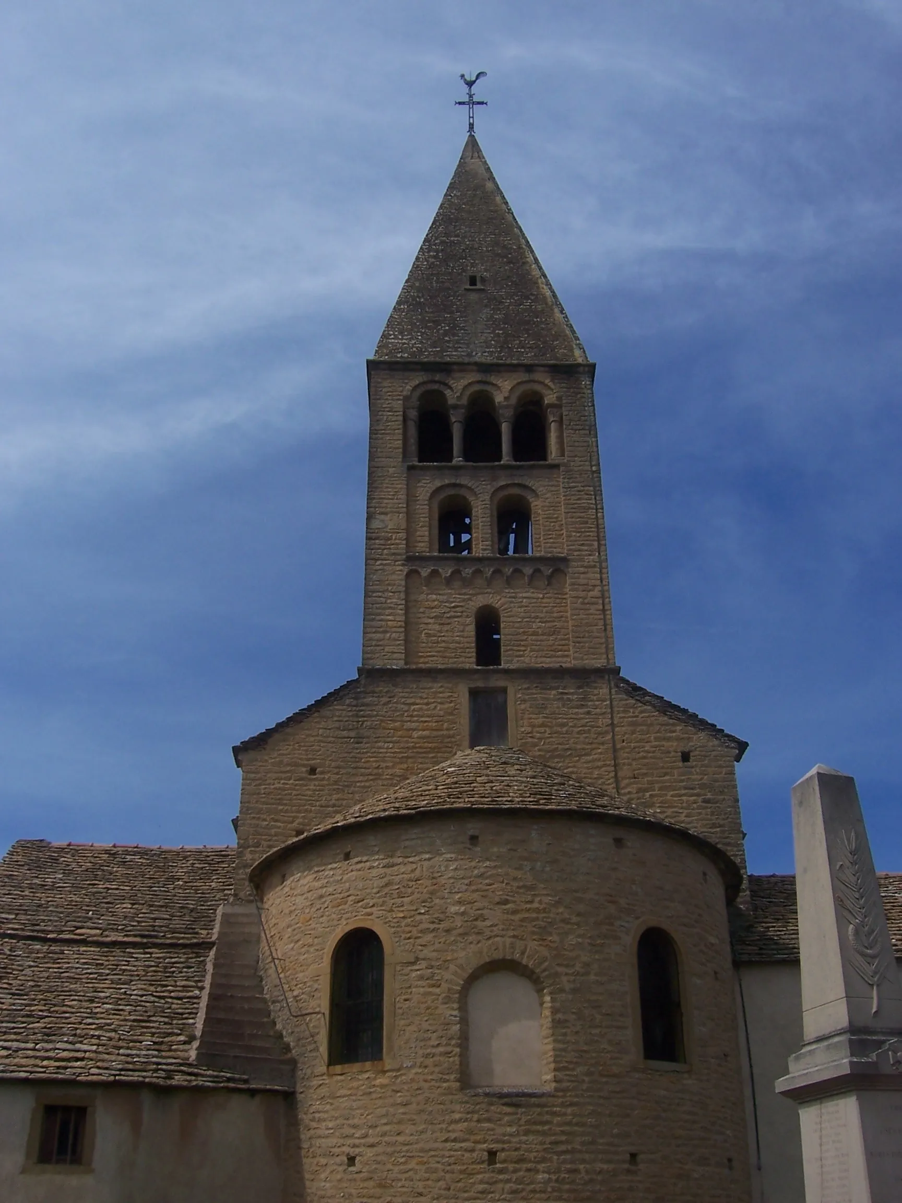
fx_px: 1251
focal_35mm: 36
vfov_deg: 51.4
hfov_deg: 39.7
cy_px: 602
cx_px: 451
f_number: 4.8
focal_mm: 6
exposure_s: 1/1000
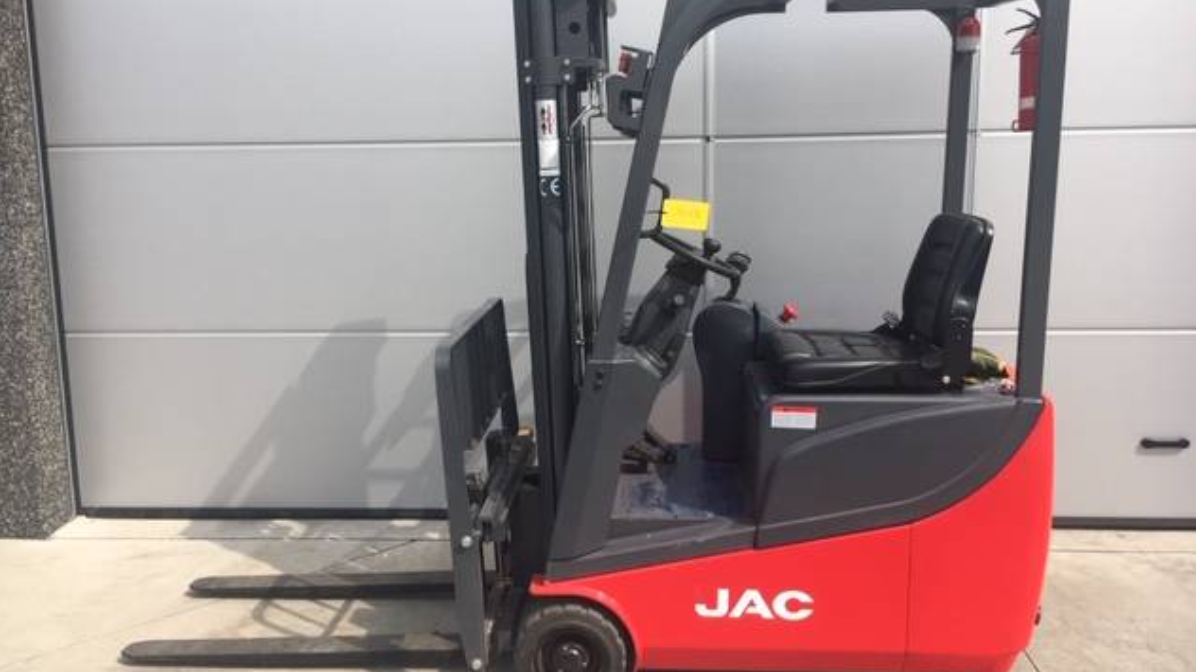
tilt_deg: -9.7
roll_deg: +0.6
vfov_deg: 36.6
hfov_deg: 61.0
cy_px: 314
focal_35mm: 32
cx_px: 602
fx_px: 1014
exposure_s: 1/1350
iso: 25
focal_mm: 4.15
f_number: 2.2
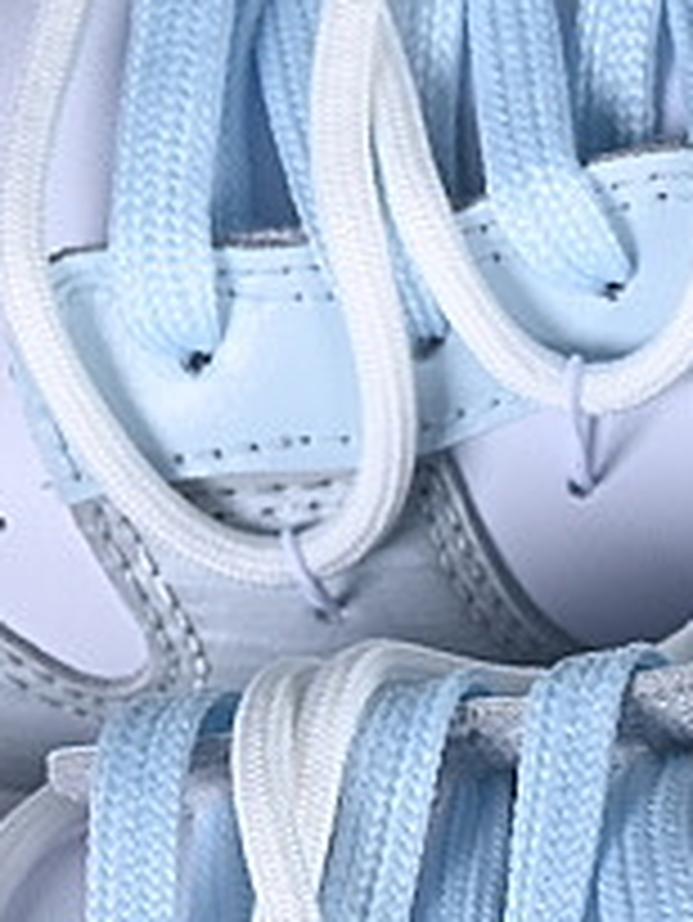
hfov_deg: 3.9
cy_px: 886
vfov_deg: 5.2
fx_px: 10133
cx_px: 1053
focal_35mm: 380
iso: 160
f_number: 7.1
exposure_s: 1/80
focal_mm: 50
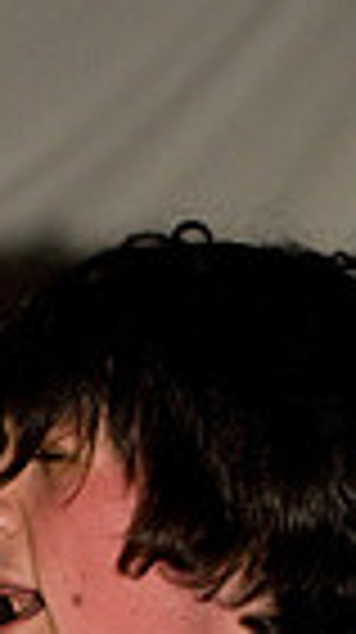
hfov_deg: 4.7
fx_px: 4376
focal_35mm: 260
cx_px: 151
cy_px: 917
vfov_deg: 8.2
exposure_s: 1/50
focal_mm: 52
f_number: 2.8
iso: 1250
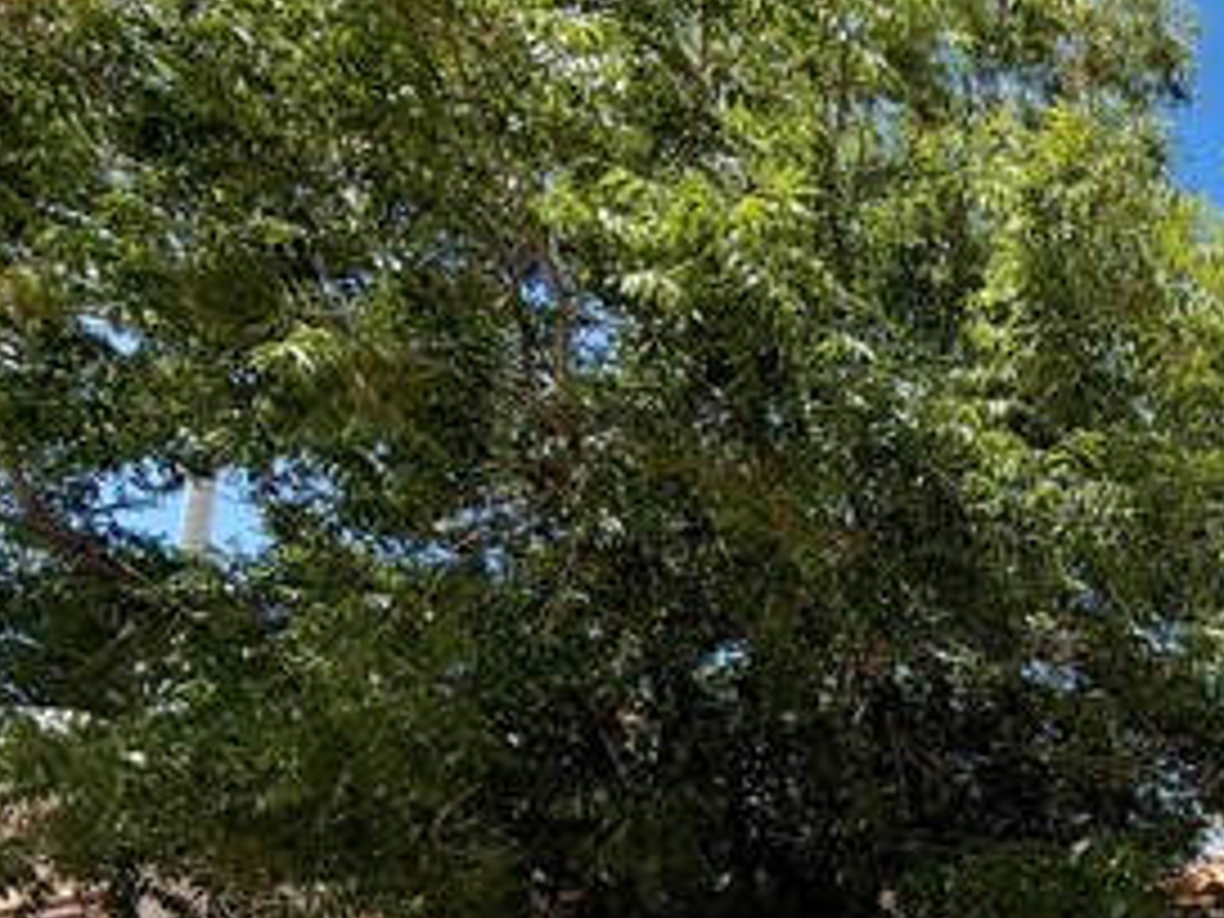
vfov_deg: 37.3
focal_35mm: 33
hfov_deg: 42.1
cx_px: 1382
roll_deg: -1.6
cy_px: 963
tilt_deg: +7.3
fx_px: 1167
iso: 20
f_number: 2.2
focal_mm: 2.22
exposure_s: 1/914
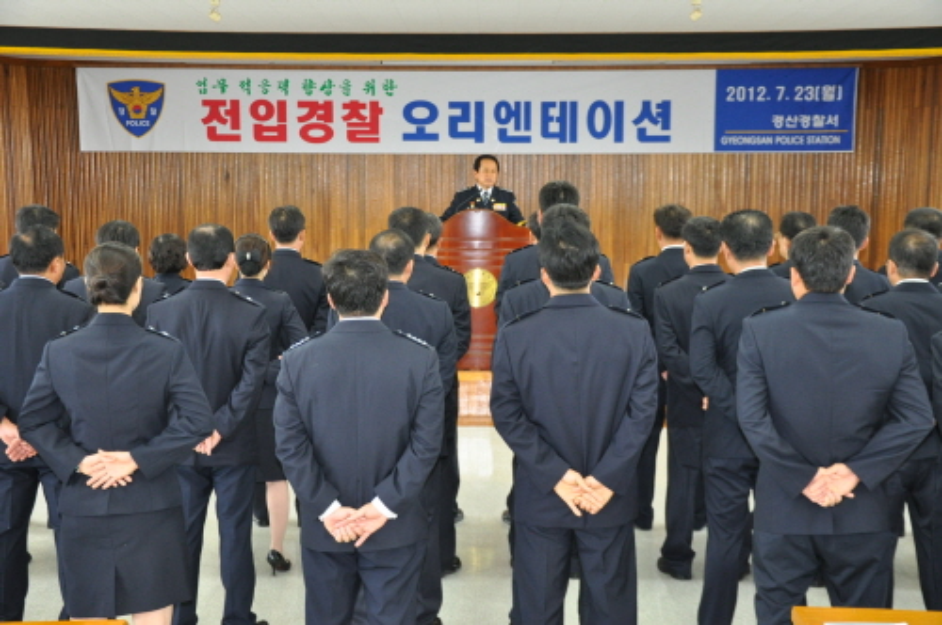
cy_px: 312
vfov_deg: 28.0
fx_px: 1254
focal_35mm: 48
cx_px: 471
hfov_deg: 41.2
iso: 800
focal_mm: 32
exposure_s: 1/60
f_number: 4.2
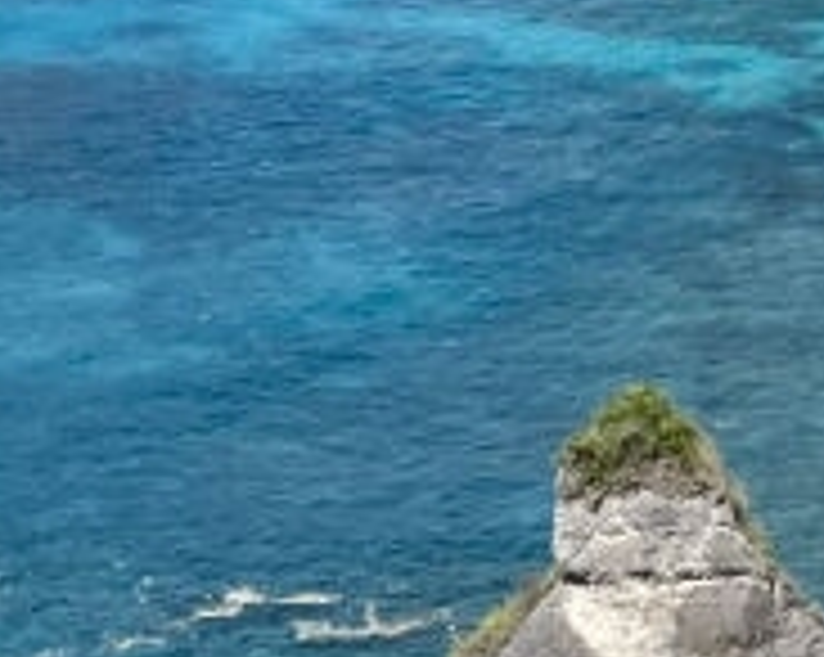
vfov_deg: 8.9
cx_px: 1198
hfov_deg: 11.3
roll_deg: +0.7
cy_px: -655
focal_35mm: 164
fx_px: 3995
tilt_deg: -4.0
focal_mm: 5.1
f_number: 1.6
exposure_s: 1/5319
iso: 50
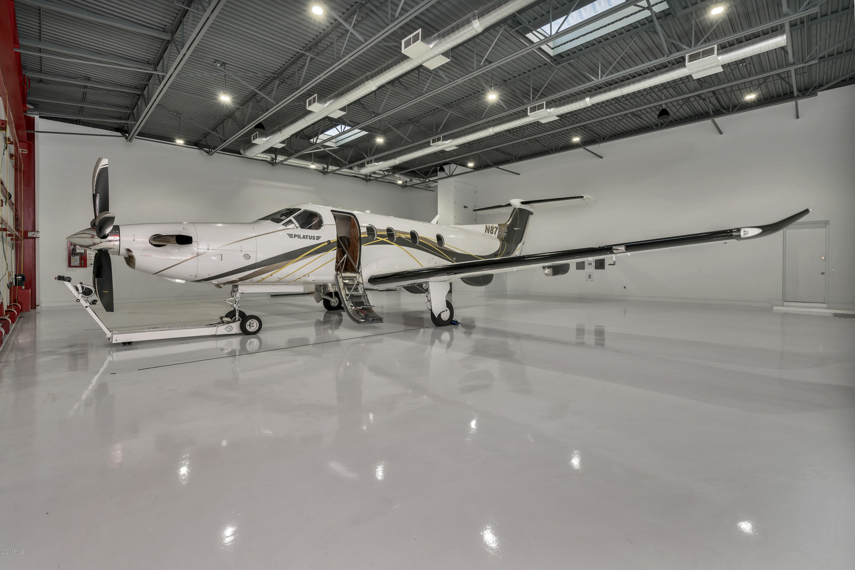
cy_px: 285
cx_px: 428
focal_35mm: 16
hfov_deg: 96.7
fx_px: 380
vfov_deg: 73.7
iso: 200
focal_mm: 16
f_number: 8
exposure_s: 1/60
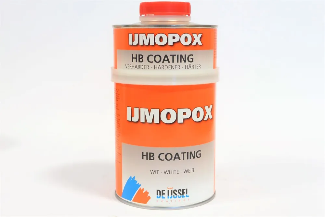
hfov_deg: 35.7
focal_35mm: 56
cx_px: 162
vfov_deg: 24.2
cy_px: 108
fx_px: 505
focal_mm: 21.1
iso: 1800
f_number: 5
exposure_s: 1/30
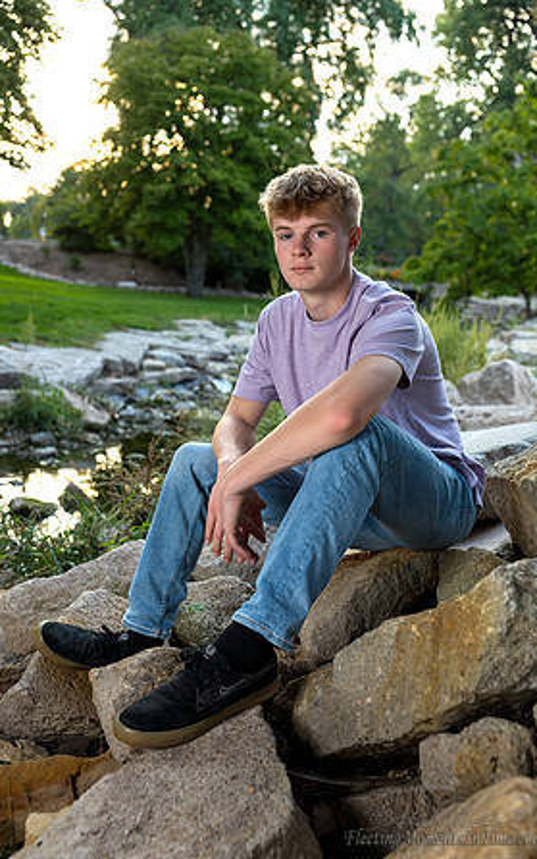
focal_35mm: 36
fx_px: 842
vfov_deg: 54.0
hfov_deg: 35.4
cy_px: 430
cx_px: 269
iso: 125
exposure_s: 1/160
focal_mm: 35
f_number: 3.5
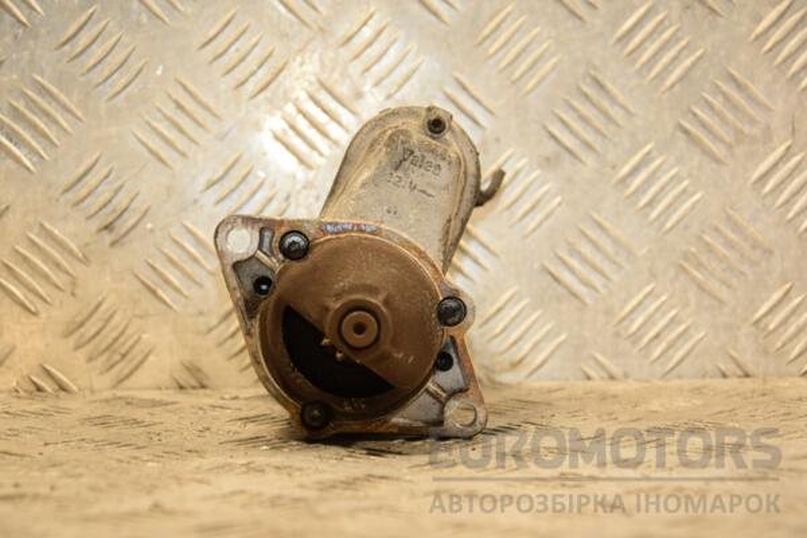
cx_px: 404
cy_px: 269
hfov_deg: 23.4
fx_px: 1950
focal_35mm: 87
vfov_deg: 15.7
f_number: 5
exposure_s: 1/200
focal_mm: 58
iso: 800
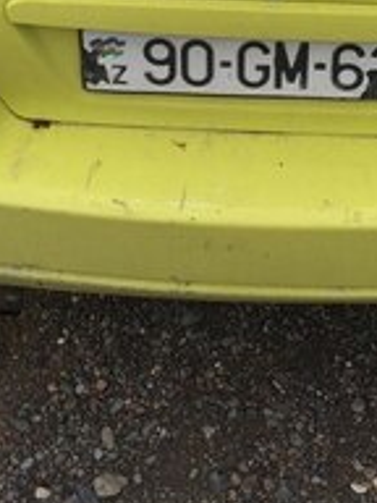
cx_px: 254
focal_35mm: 75
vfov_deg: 24.5
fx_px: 1089
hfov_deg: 19.6
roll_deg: -0.5
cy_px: -31
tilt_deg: -31.5
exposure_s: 1/746
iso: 32
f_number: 2.2
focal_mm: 4.15
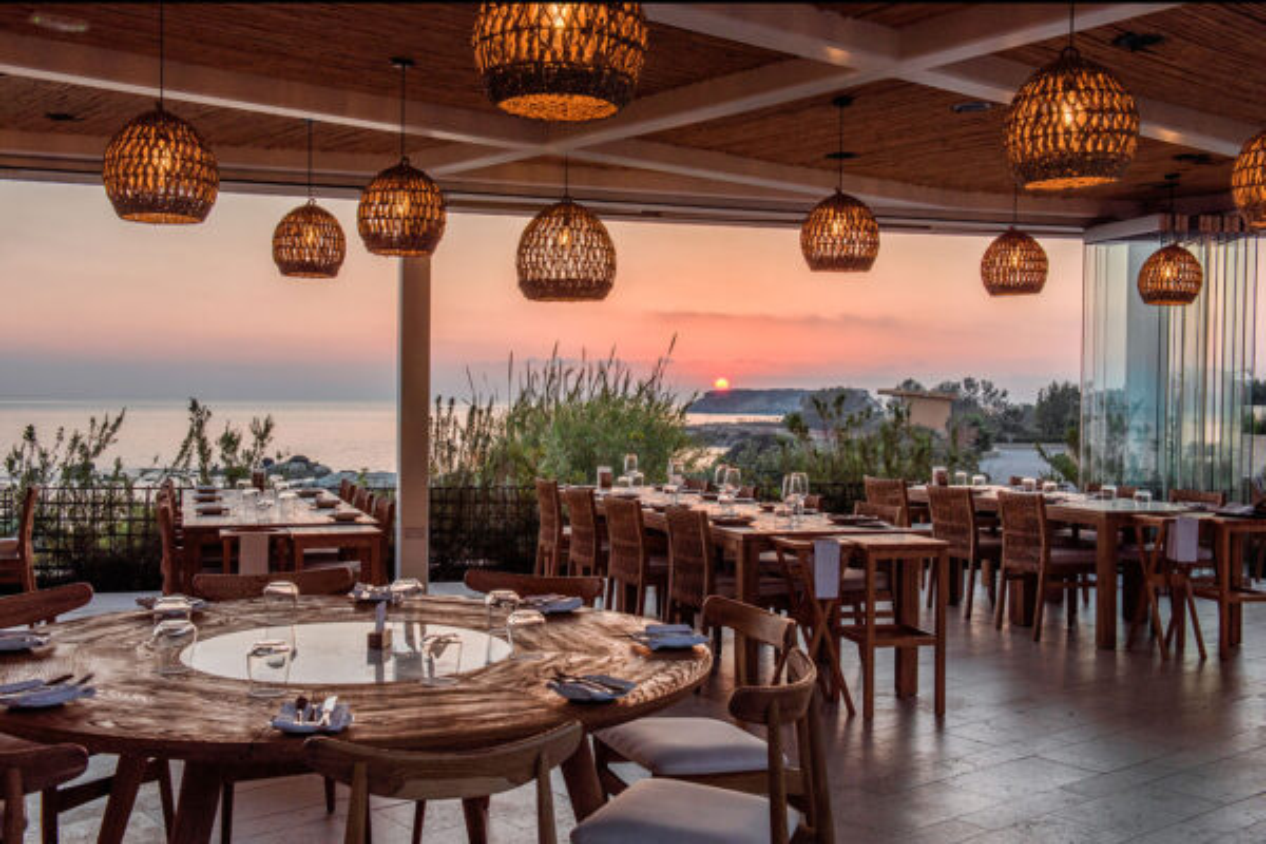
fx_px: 1336
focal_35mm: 38
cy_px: 422
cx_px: 633
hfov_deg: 50.7
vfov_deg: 35.1
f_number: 8
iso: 100
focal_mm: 38
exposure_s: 1/160
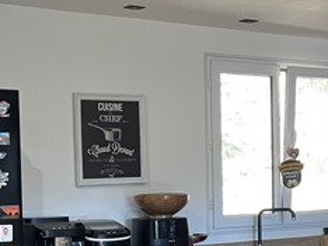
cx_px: 414
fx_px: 842
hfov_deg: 20.3
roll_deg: +0.8
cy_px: 184
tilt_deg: -0.2
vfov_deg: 16.5
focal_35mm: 89
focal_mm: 5.1
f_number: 1.6
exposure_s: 1/50
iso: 125
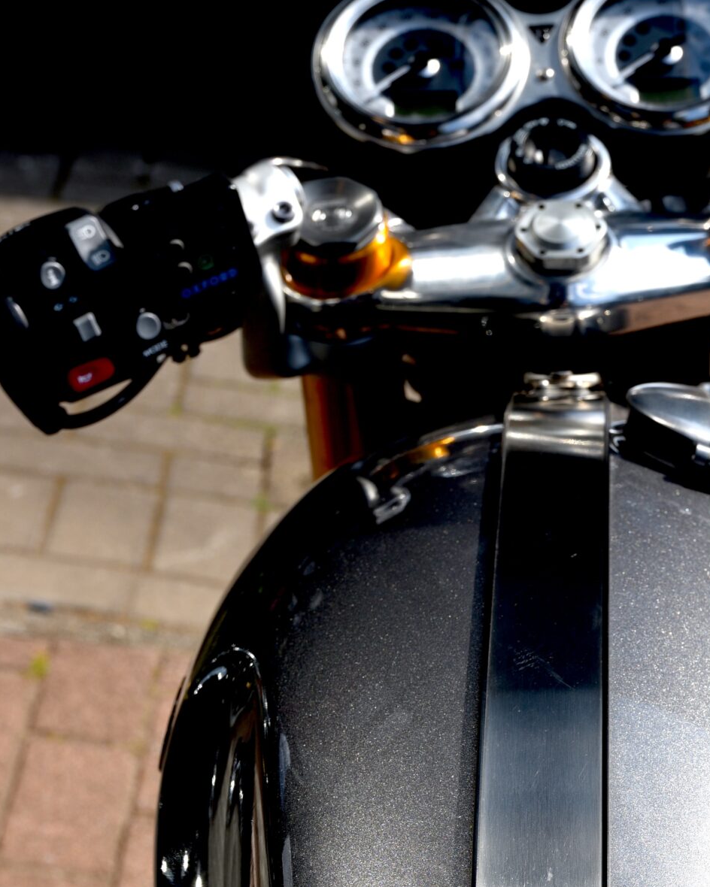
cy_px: 728
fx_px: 2942
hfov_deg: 13.7
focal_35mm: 112
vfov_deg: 17.0
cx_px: 616
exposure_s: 1/250
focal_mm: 55
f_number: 8
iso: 100
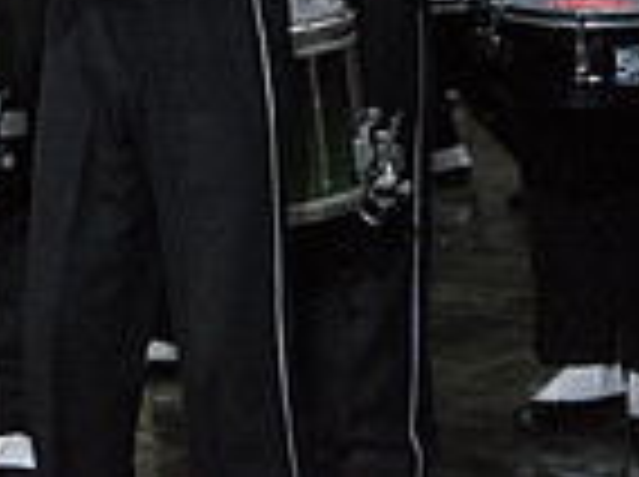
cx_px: -198
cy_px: -389
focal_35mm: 189
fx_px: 3483
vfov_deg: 7.6
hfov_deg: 10.3
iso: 10000
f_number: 2.8
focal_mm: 48
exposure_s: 1/4000
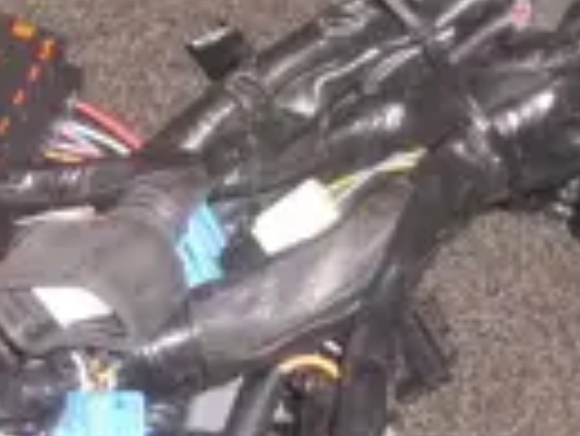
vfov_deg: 6.5
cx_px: 369
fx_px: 3857
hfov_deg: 8.6
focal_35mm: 230
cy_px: 157
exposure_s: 1/60
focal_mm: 10.36
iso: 300
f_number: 3.7
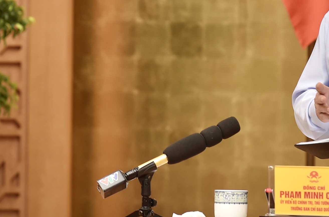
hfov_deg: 4.8
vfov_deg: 3.2
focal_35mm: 430
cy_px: -7
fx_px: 3918
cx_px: 106
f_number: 3.2
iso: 800
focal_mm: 175
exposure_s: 1/200
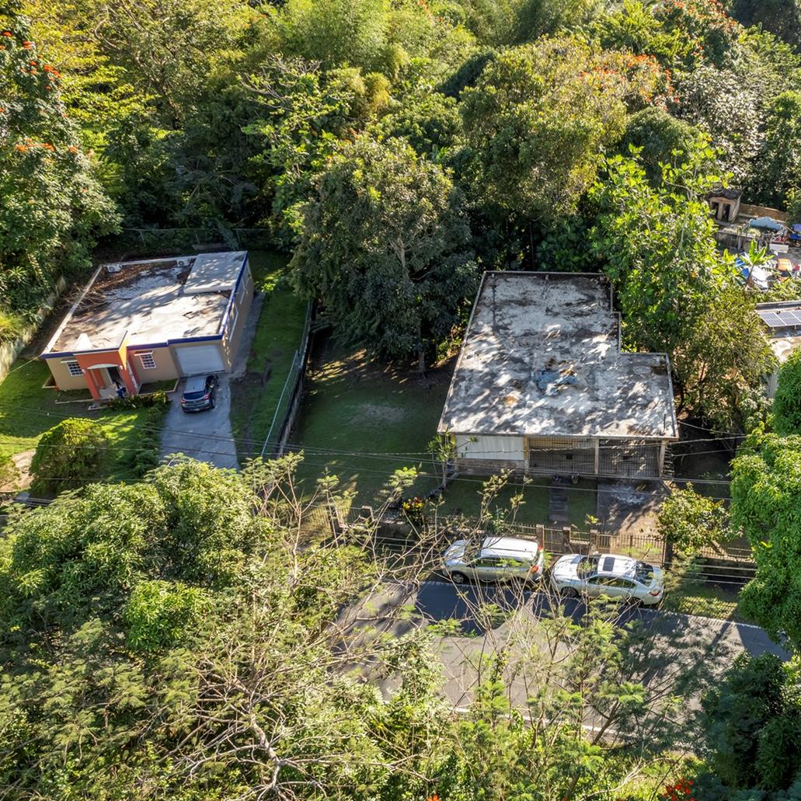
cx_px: 559
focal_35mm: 29
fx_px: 759
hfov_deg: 54.0
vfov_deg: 55.6
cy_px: 400
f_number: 2.8
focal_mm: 8.38
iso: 100
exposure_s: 1/400
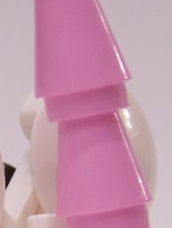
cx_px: -15
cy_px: 335
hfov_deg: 4.0
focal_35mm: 374
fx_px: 2476
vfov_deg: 5.3
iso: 80
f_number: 3.2
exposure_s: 1/3
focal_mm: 15.6
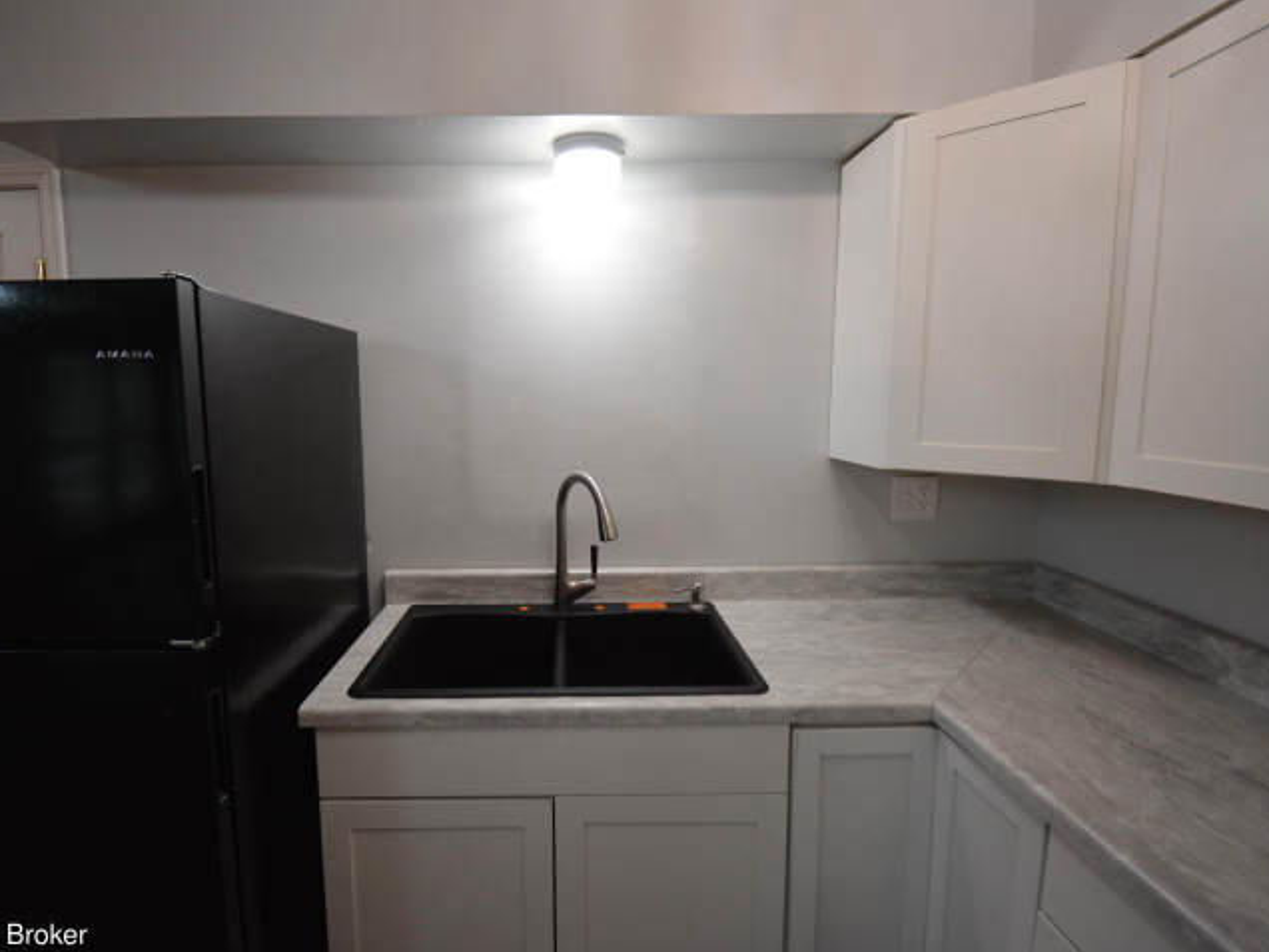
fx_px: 623
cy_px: 481
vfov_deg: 74.7
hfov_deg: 90.8
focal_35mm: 17
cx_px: 573
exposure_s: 1/60
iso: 400
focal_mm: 10
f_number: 4.5
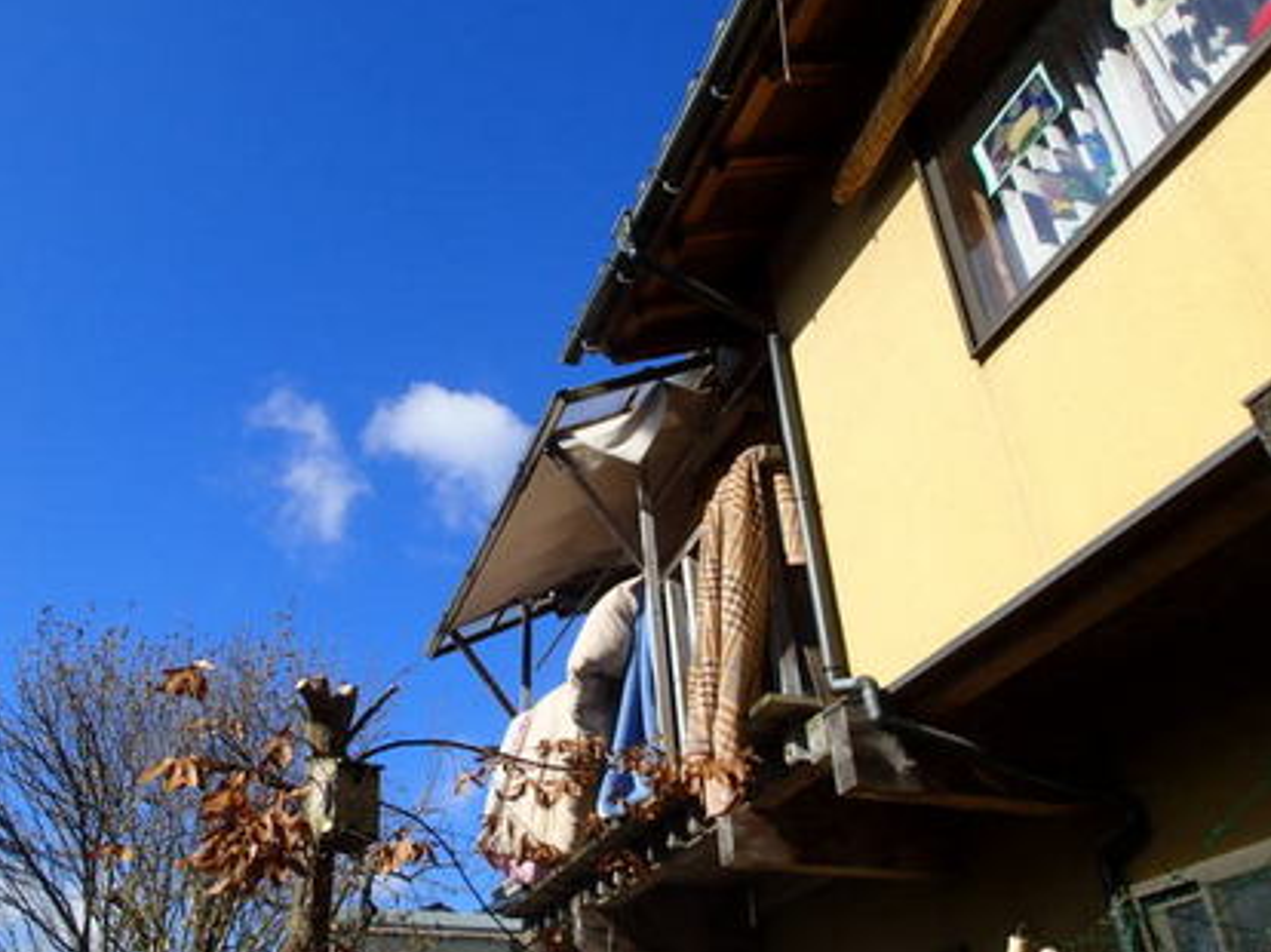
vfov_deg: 48.1
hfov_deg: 61.4
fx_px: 1064
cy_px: 522
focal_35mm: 29
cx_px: 537
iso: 100
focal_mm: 4.5
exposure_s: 1/200
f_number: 8
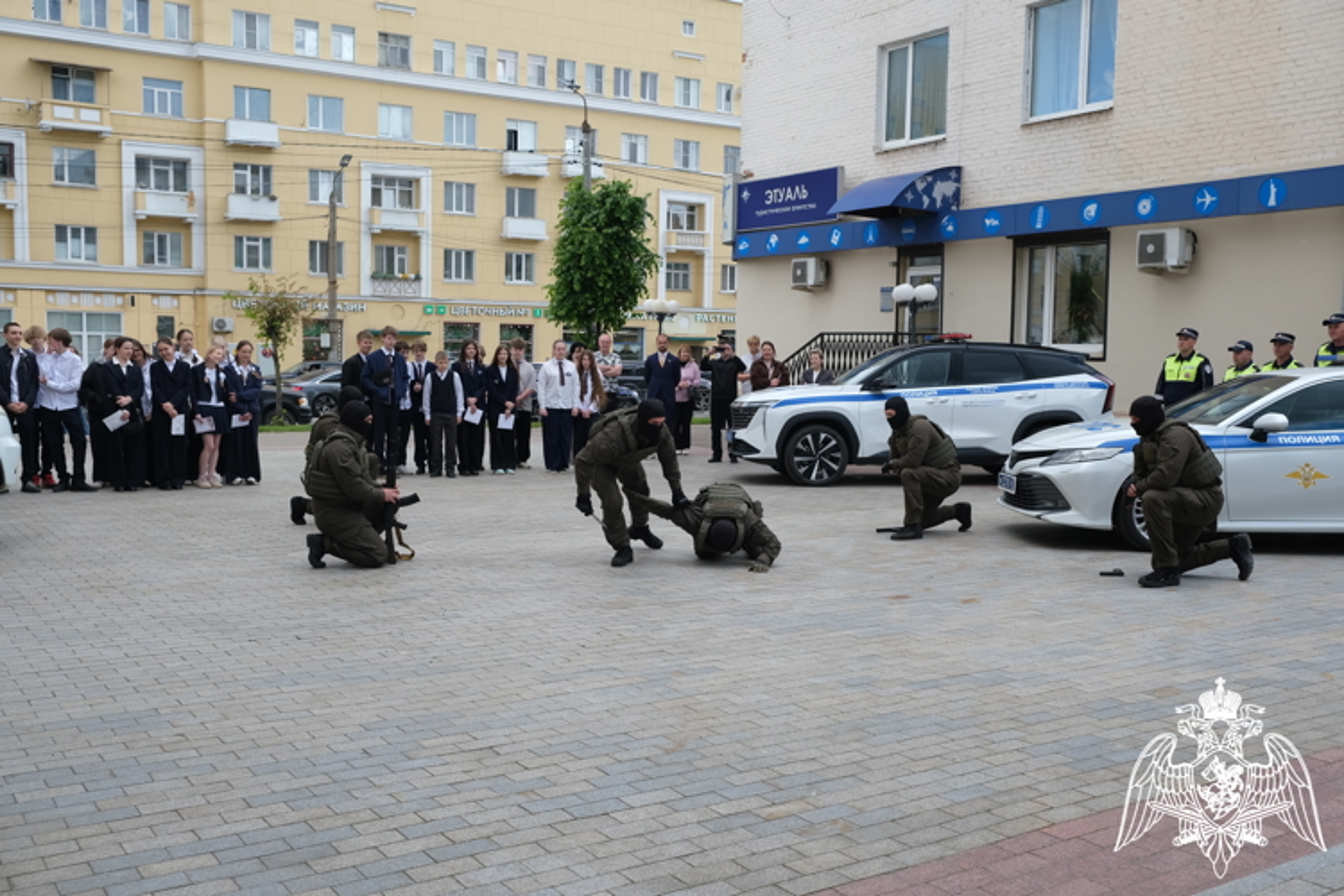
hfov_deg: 57.2
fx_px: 1232
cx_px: 672
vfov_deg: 40.0
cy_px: 448
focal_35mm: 33
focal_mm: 22.3
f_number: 5.6
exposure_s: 1/200
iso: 160
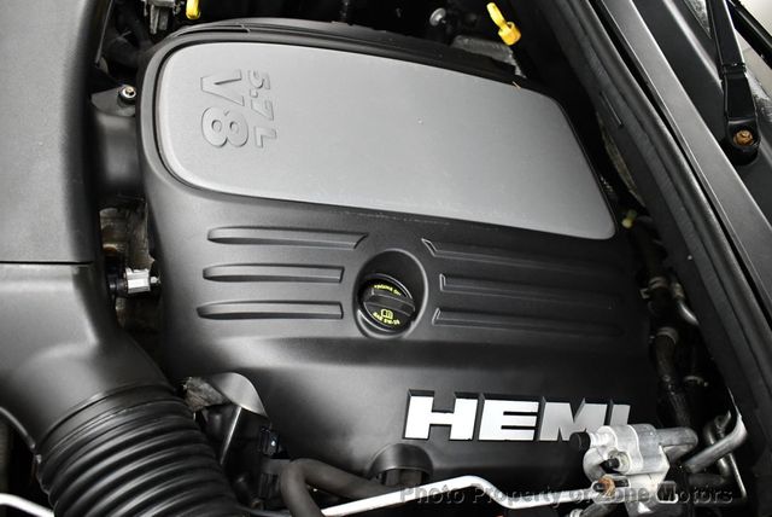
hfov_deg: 53.1
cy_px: 258
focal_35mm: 36
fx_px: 773
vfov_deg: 36.9
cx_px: 386
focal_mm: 18
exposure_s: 1/100
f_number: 3.5
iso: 3200
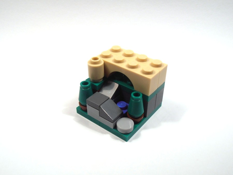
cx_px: 116
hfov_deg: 50.1
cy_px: 88
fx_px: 249
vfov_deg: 38.7
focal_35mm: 37
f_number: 3.9
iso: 80
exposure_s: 1/80
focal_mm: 6.61
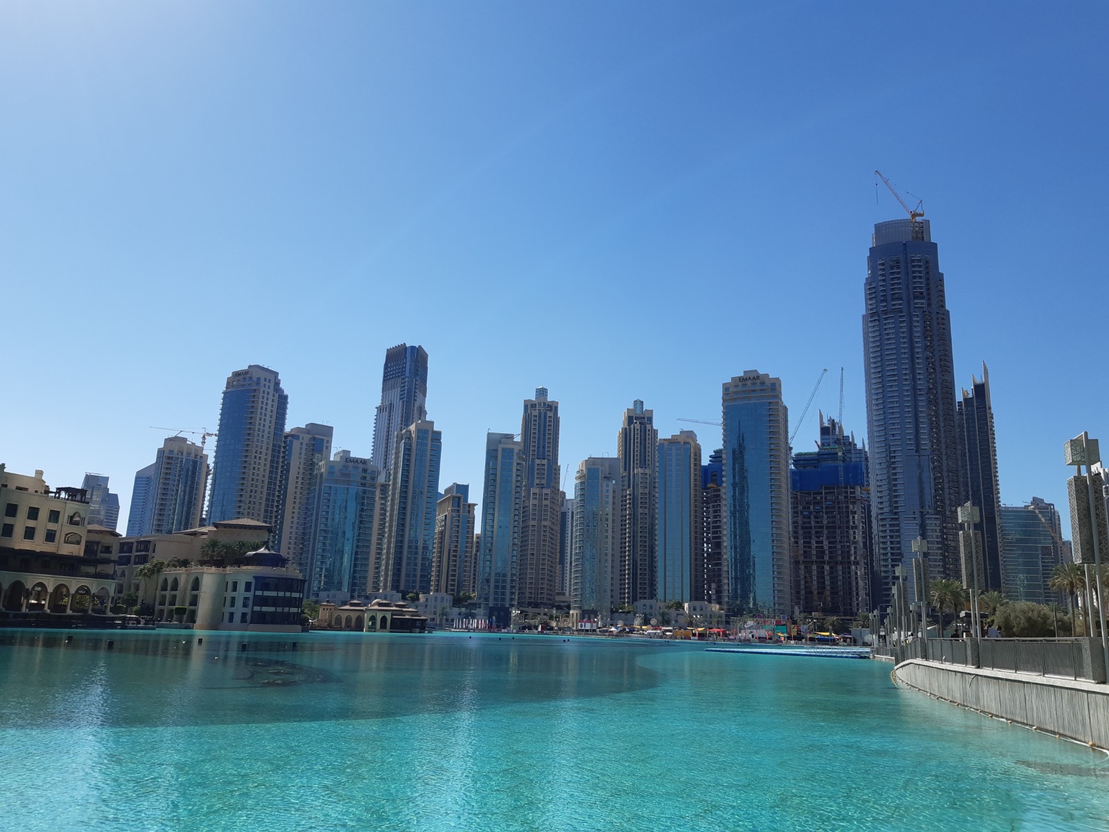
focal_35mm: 26
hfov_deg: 67.3
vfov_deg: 53.1
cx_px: 554
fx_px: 833
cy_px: 416
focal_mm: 3.92
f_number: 1.7
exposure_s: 1/2532
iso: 40
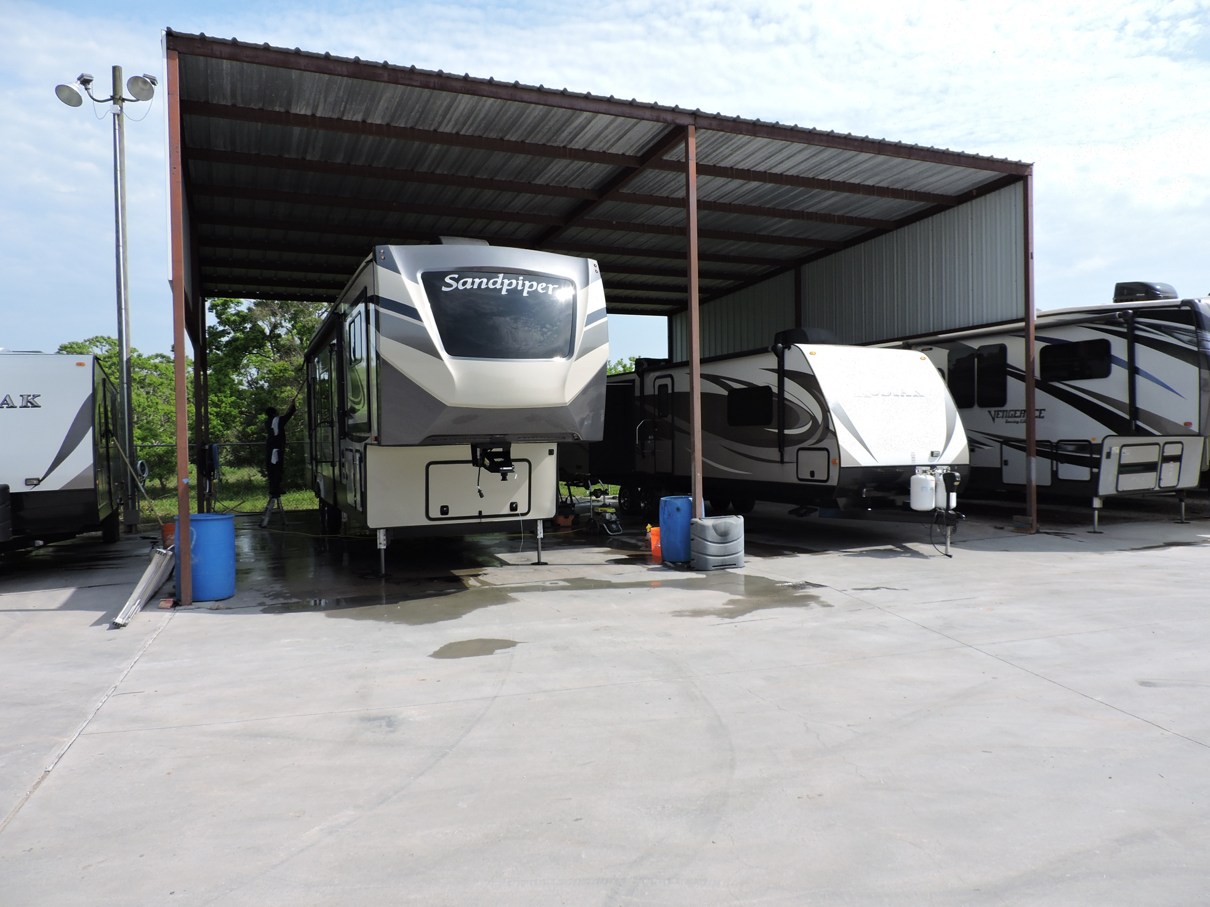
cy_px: 454
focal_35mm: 24
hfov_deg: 71.6
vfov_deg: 56.8
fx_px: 839
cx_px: 605
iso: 100
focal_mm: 4.3
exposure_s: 1/1000
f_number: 3
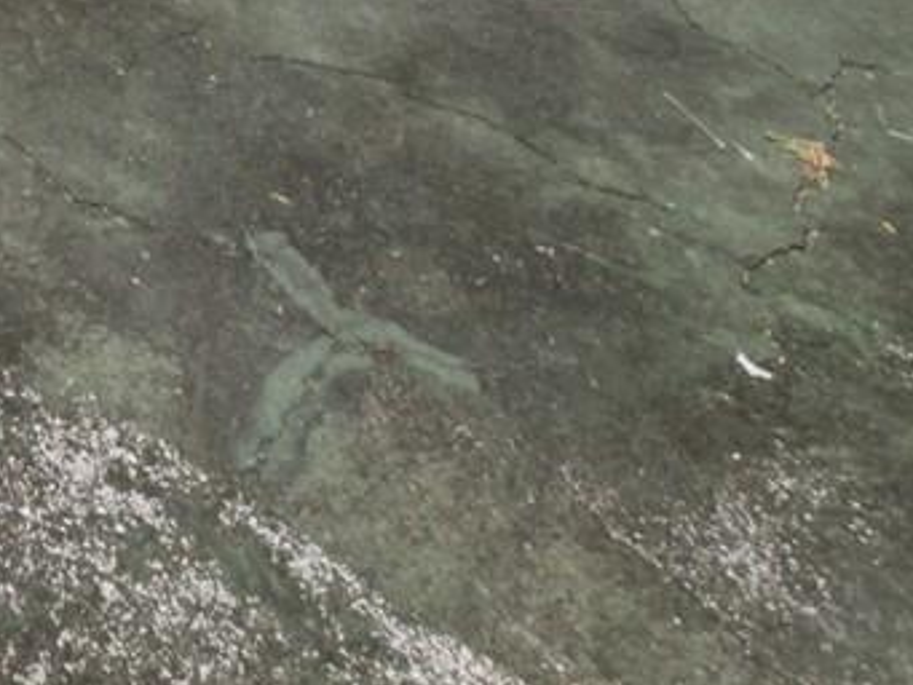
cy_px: -846
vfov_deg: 15.8
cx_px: -535
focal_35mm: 61
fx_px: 1609
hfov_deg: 23.6
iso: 50
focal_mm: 2.2
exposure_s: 1/880
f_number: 2.2
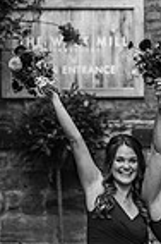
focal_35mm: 269
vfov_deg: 7.7
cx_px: 208
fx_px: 1813
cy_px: 146
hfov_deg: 5.1
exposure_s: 1/1000
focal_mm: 85
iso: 100
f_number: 2.2
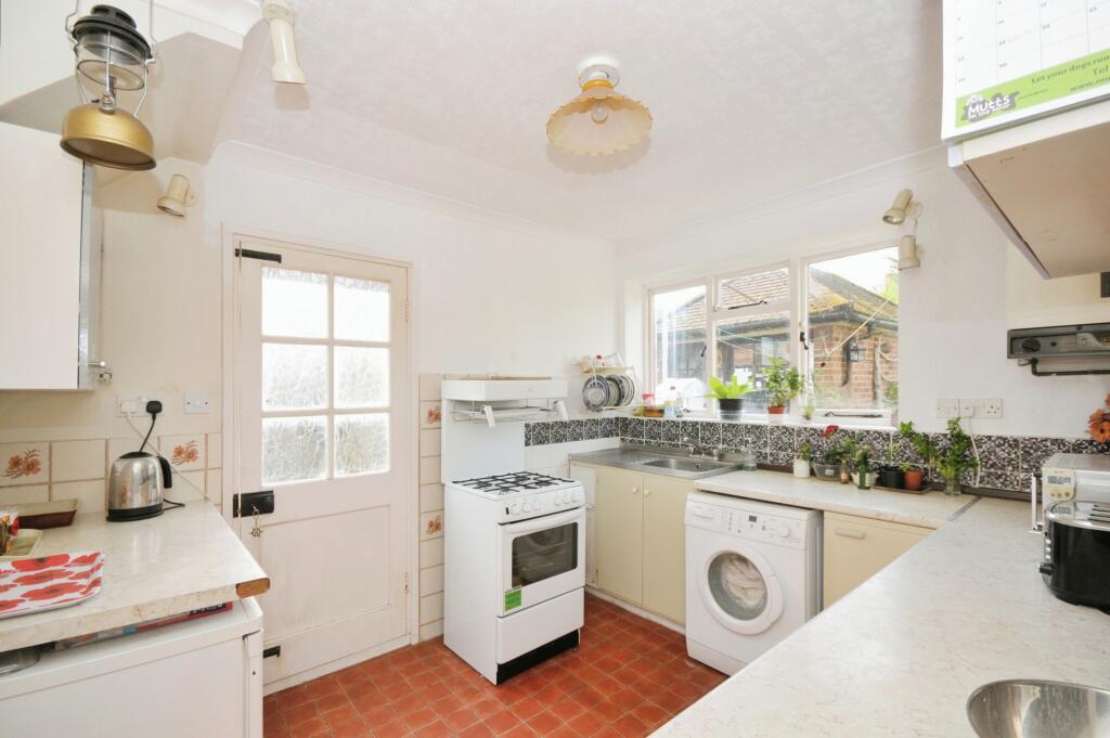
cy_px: 369
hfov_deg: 100.4
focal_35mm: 15
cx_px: 555
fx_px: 462
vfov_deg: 77.2
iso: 500
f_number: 8
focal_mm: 10
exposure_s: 1/200
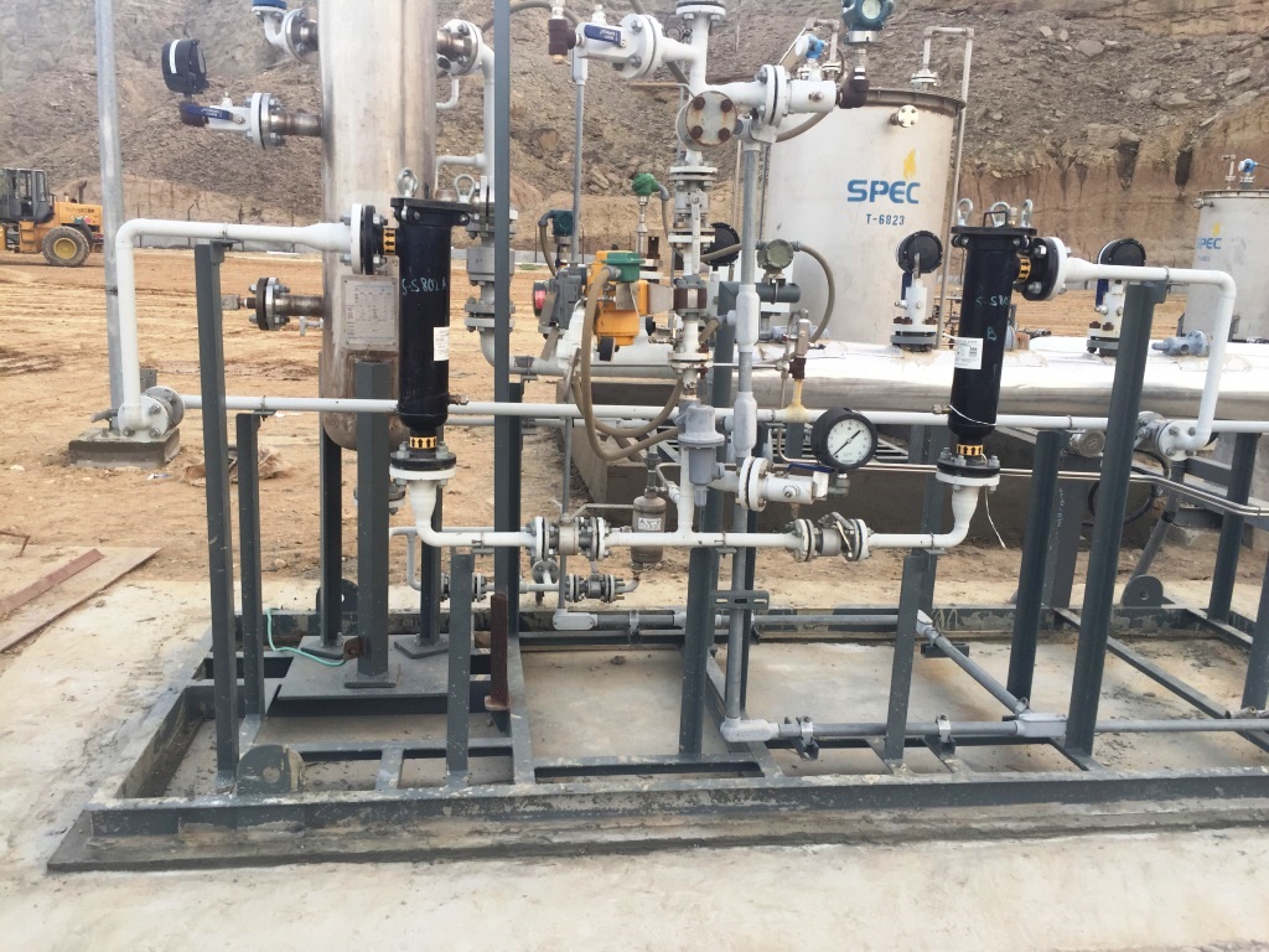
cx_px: 634
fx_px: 1063
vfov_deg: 48.2
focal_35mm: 29
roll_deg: -3.9
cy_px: 476
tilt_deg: -12.5
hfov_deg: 61.7
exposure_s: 1/100
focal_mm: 4.15
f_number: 2.2
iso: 32
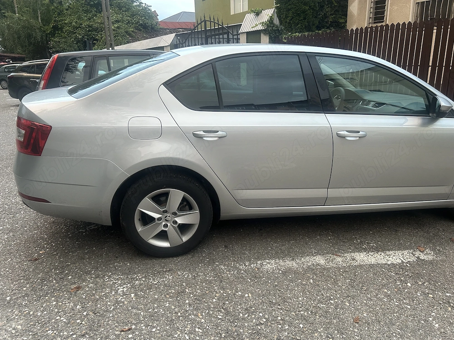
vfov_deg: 53.1
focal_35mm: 26
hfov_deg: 67.3
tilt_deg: -16.0
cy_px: 170
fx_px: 341
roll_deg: +2.2
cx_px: 227
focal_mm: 5.7
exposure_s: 1/87
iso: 125
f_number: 1.5
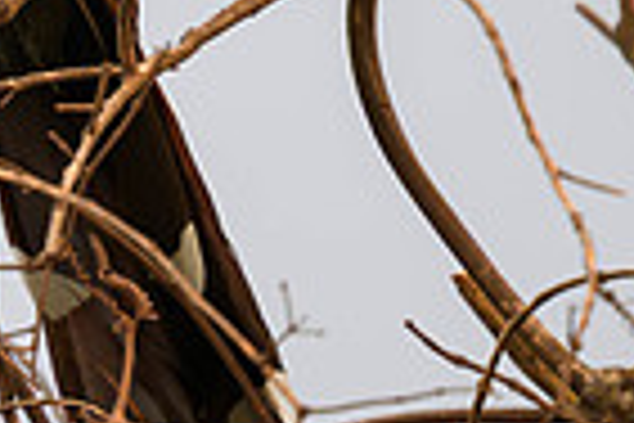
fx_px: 53657
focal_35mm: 3047
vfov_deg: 0.5
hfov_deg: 0.7
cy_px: 39
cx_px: -552
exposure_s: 1/640
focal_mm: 560
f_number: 4
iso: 180
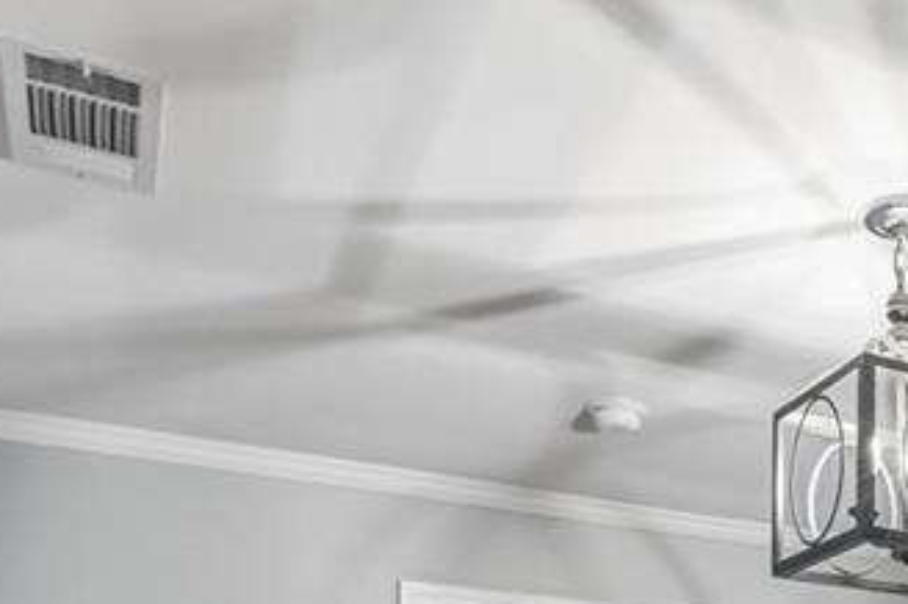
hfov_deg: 36.1
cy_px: 877
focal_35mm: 50
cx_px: 889
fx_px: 1260
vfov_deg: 22.6
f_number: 11
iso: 400
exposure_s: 1
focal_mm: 16
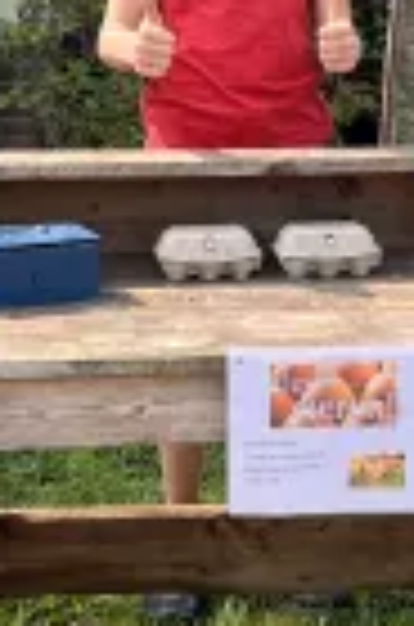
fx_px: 1803
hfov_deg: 13.1
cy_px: 108
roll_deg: +0.3
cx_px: 236
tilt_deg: -7.1
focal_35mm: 104
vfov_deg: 19.4
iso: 50
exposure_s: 1/1196
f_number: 1.5
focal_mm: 5.7
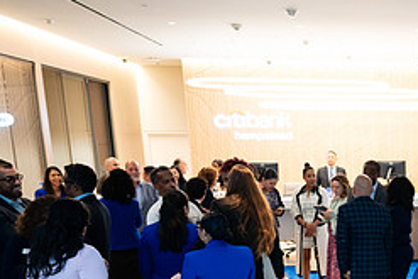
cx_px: 481
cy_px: 299
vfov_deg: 21.9
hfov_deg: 29.8
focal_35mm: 59
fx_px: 685
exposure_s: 1/200
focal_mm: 24
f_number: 3.2
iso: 1250
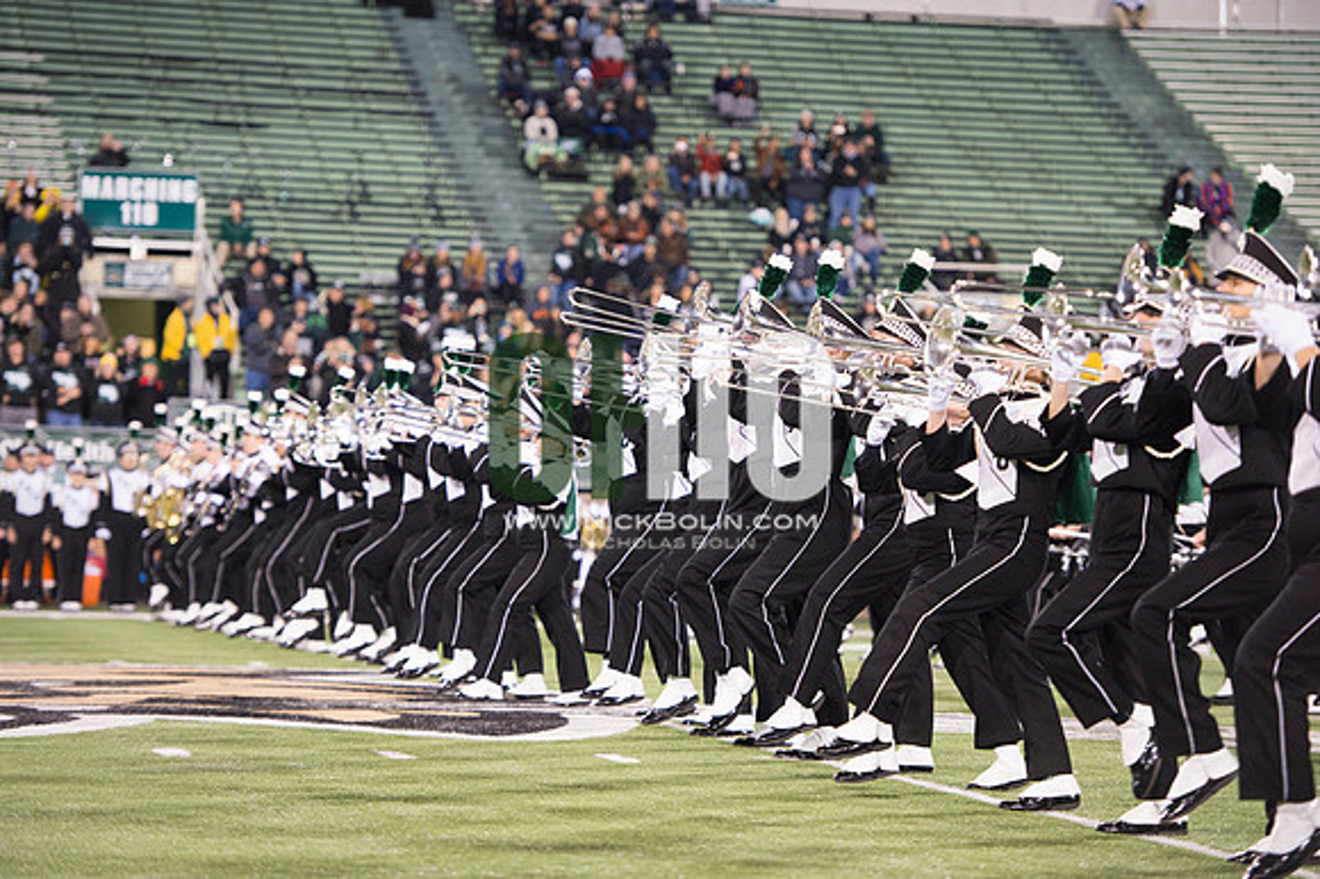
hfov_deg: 15.2
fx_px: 4947
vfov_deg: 10.1
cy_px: 440
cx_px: 660
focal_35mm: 135
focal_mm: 135
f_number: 2.8
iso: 2500
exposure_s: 1/400
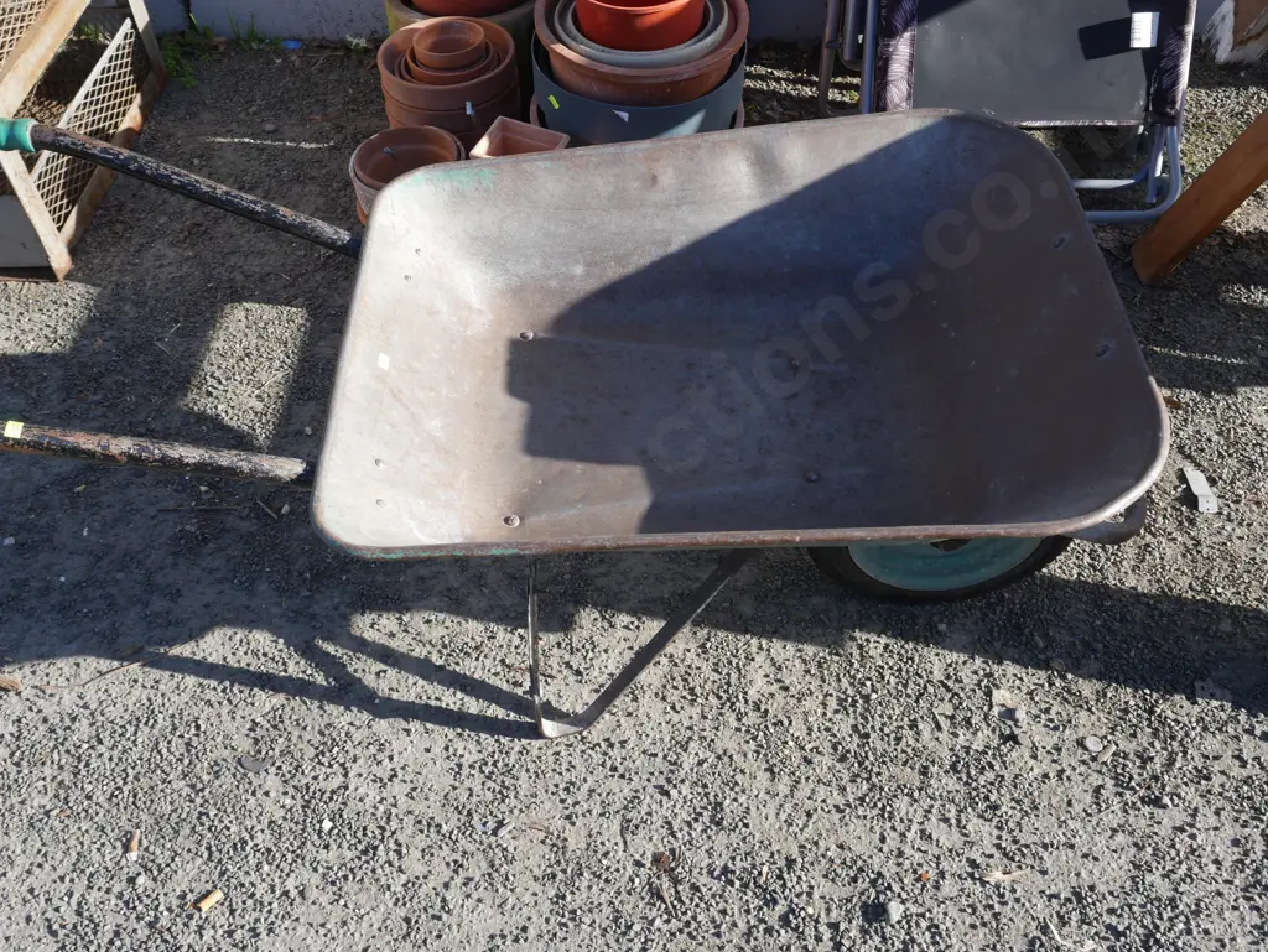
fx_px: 1173
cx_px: 634
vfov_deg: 44.2
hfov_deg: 56.8
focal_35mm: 32
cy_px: 476
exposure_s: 1/250
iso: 200
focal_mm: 16
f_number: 6.3
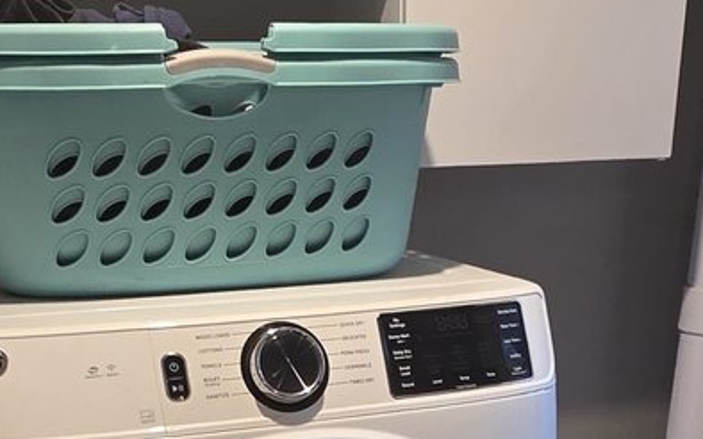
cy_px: 584
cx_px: 359
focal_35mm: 56
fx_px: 1073
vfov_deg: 20.9
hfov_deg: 36.3
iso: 250
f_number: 1.9
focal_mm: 2.2
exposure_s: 1/60
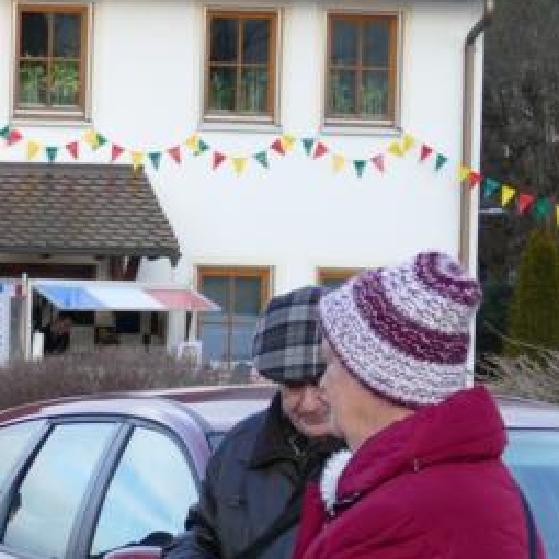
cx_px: -392
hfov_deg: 7.3
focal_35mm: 234
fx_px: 4275
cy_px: 335
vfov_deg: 7.5
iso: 125
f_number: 3.5
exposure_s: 1/125
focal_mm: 22.2
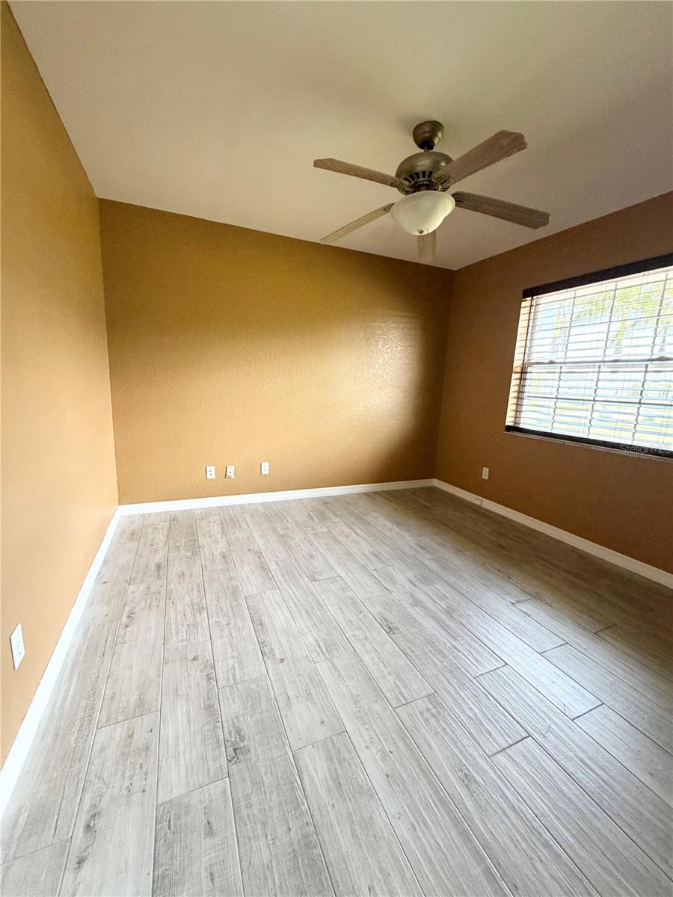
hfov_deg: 85.7
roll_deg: -3.3
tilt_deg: -10.2
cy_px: 448
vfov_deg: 102.1
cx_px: 336
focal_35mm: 14
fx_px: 363
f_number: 2.2
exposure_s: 1/109
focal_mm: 2.22
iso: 320
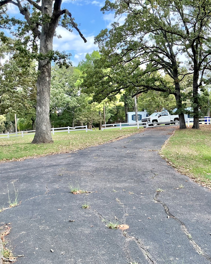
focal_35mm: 38
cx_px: 142
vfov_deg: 47.9
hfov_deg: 38.7
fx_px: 297
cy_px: 131
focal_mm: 3
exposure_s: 1/297
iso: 25
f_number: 1.8
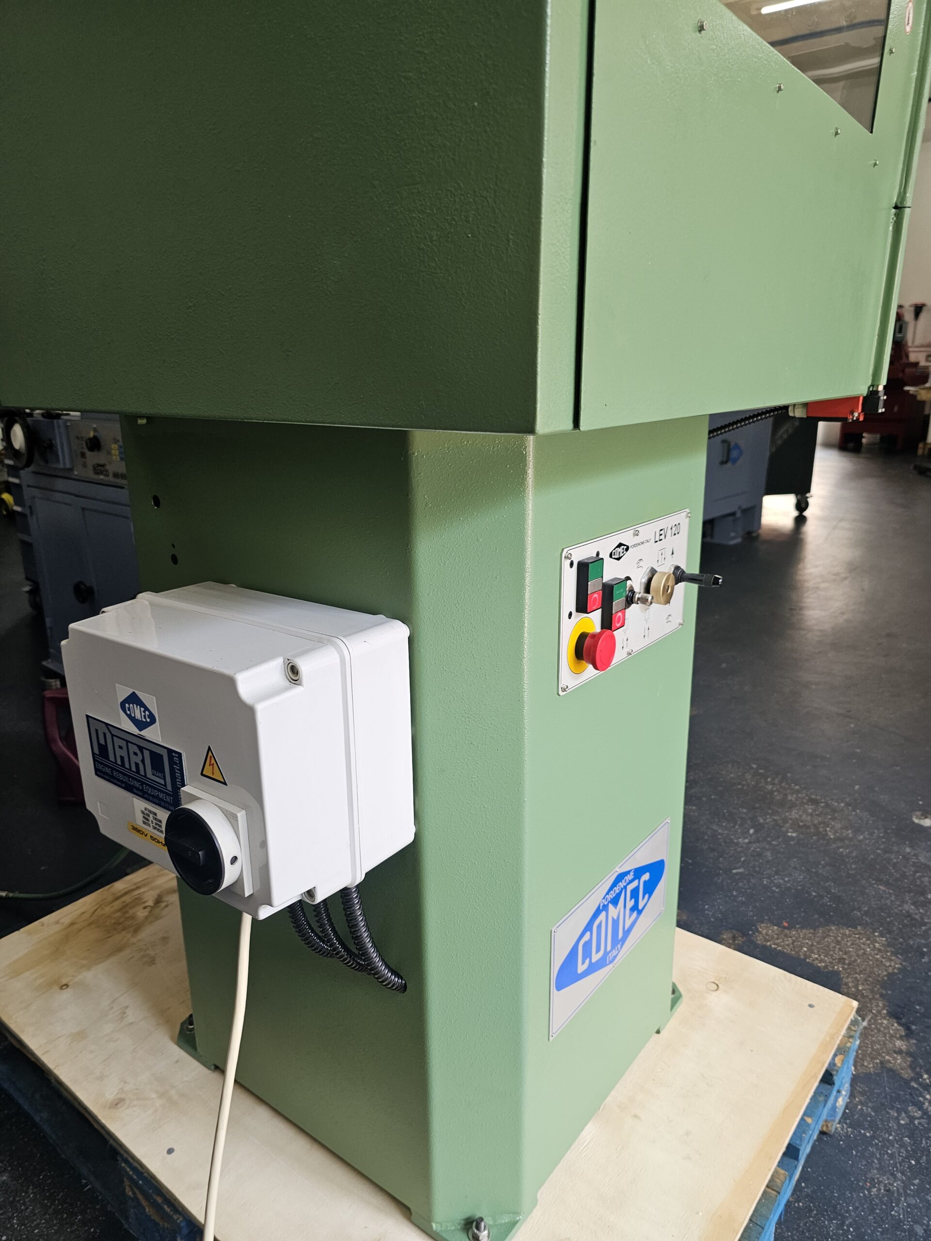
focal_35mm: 23
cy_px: 620
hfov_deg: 58.9
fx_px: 825
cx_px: 466
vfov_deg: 73.9
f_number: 1.7
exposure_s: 1/100
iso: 125
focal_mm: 6.3
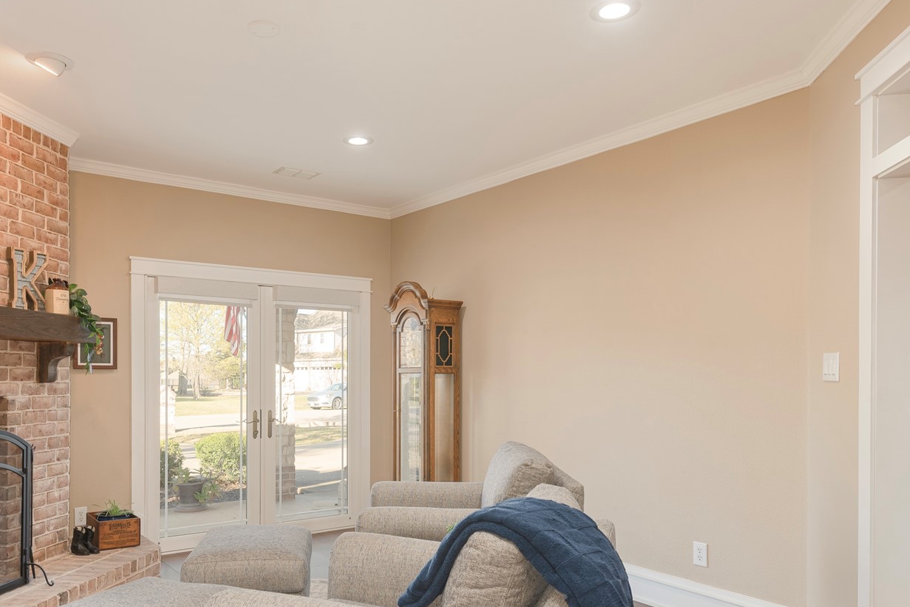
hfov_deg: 65.2
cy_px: 381
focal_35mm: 28
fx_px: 708
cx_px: 399
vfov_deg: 46.0
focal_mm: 16
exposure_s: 1/2.5
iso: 100
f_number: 7.1
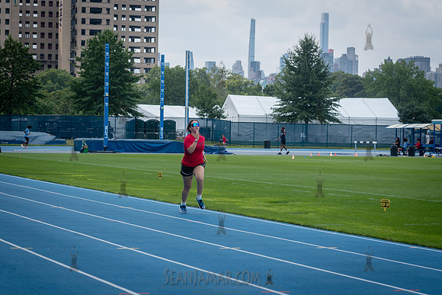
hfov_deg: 18.2
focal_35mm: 112
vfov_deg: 12.2
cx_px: 202
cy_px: 166
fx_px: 1377
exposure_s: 1/640
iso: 160
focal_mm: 92
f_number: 5
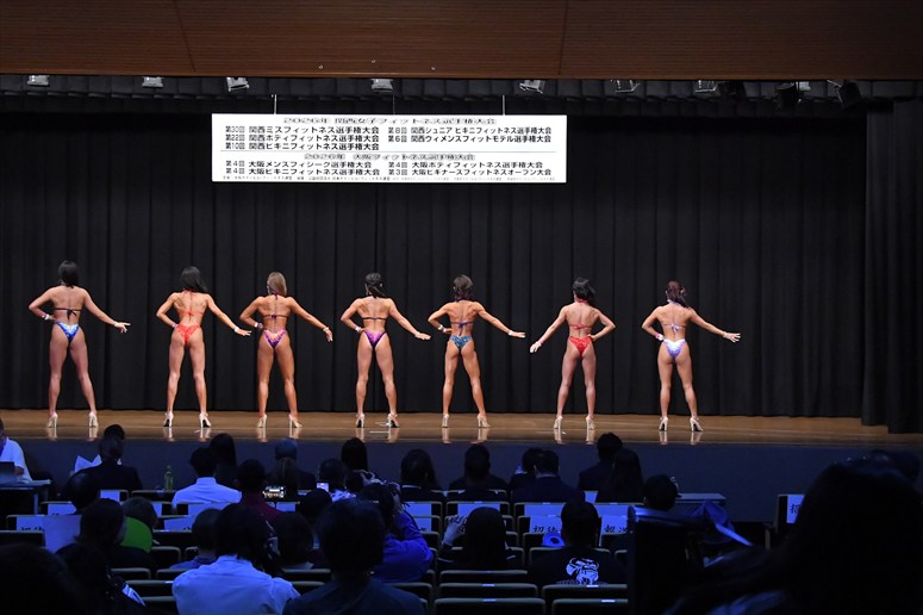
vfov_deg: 20.3
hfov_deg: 30.1
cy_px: 308
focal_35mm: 67
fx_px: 1717
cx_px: 462
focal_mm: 45
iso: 8000
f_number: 5.6
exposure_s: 1/400
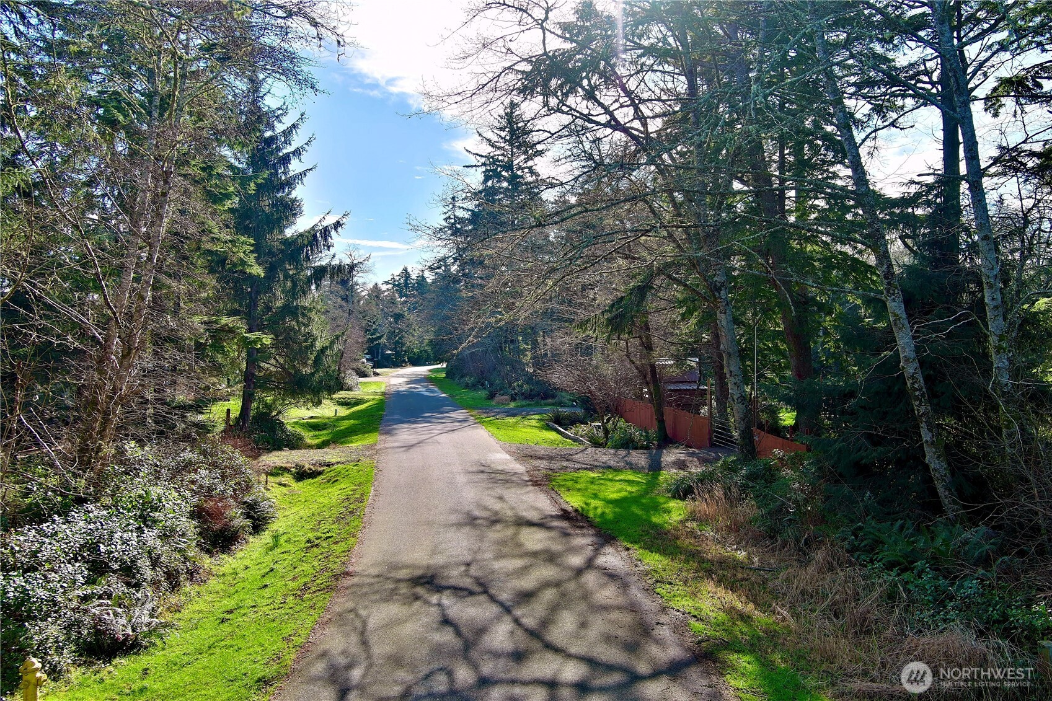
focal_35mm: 29
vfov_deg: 45.0
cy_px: 350
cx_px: 526
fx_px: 847
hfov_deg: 63.7
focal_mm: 10.57
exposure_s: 1/523
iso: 100
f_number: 2.8
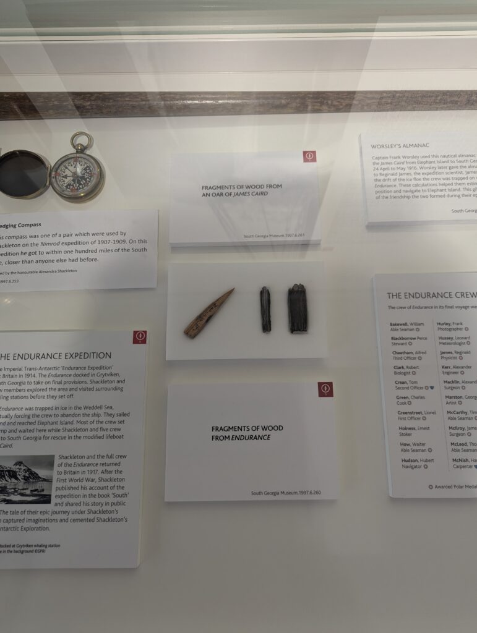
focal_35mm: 24
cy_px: 316
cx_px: 238
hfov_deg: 56.9
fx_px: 440
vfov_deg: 71.5
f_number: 1.85
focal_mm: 6.81
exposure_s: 1/113
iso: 73
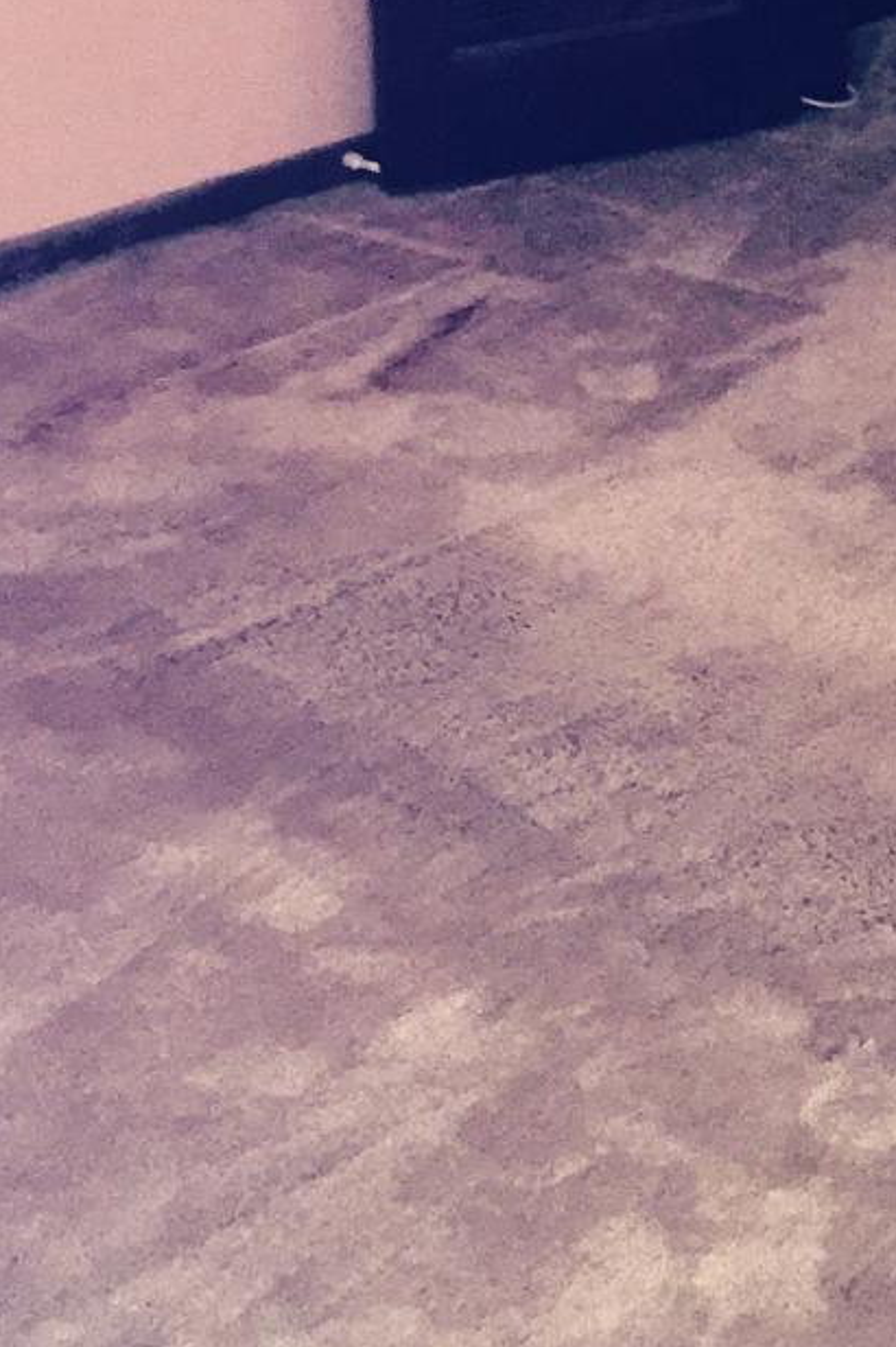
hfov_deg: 13.7
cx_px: 900
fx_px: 3662
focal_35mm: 98
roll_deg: -0.7
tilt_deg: -13.4
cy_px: -101
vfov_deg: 20.0
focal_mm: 4.15
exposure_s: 1/16
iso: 125
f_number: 2.2
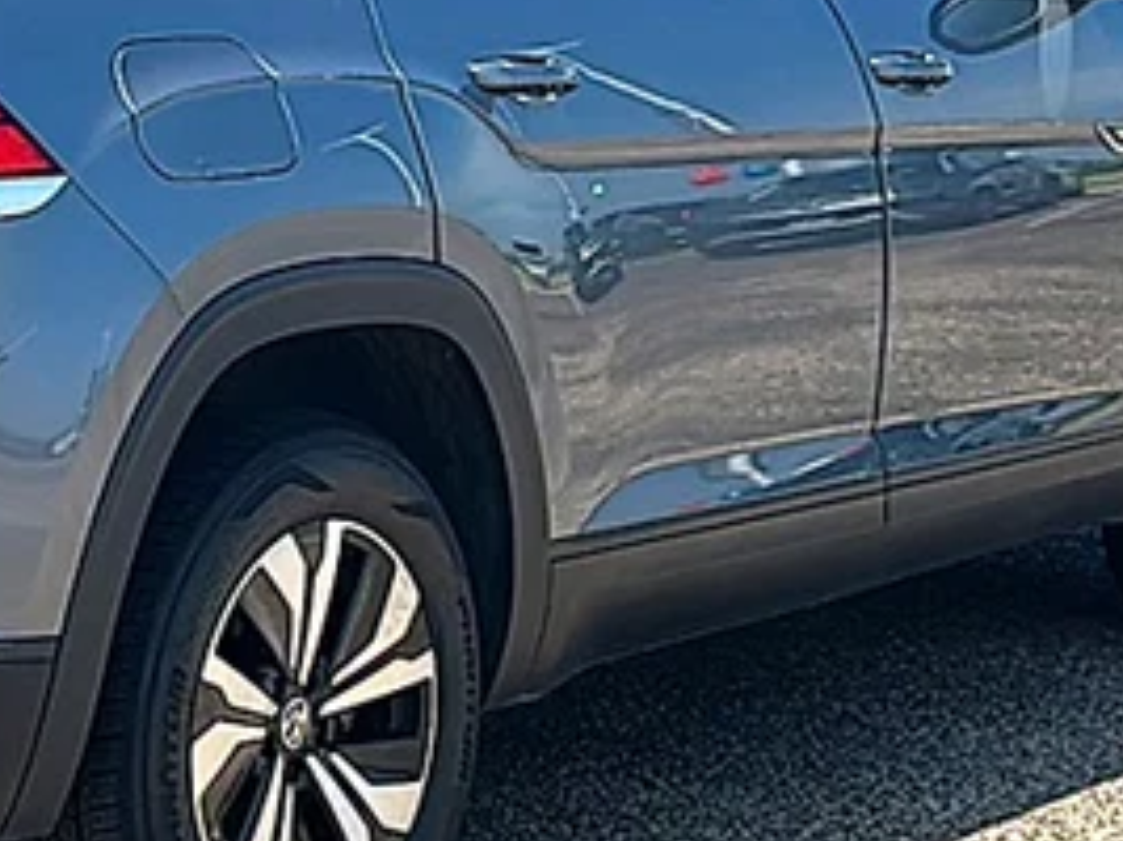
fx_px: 3145
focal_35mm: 97
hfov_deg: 19.9
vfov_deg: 15.2
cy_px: 296
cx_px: 130
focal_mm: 6.86
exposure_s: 1/2899
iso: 80
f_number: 1.78
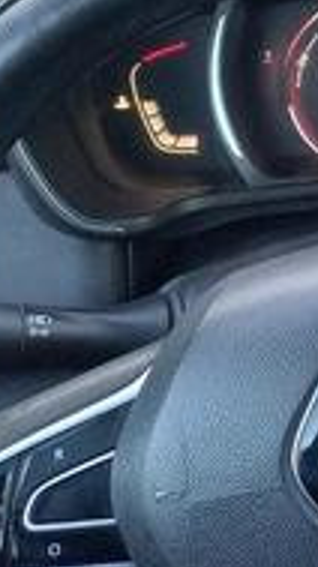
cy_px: 100
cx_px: 750
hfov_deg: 11.0
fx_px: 1412
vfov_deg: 22.4
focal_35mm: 94
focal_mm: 4.65
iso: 160
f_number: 1.8
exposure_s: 1/50
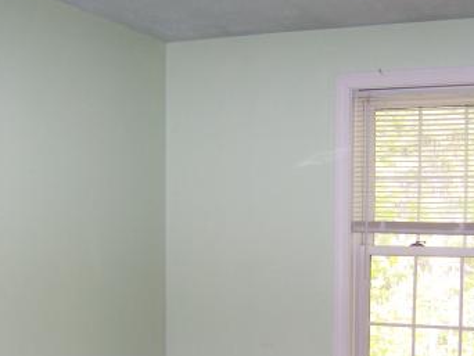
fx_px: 836
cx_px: 284
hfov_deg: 31.6
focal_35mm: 61
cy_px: 280
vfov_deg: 23.7
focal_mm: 5.6
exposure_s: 1/60
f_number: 2.8
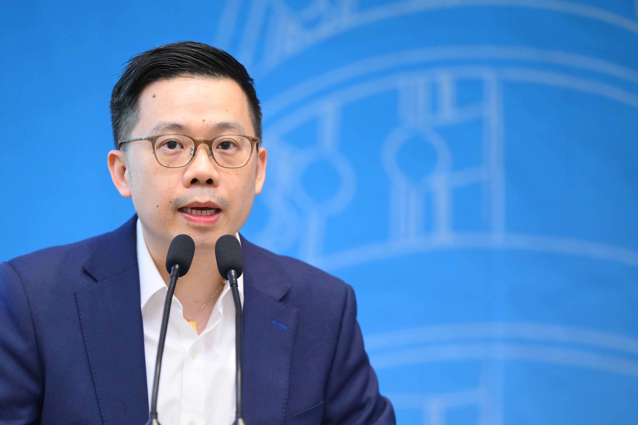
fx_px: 4394
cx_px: 225
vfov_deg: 5.5
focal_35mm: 248
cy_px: 313
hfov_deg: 8.3
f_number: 2.8
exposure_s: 1/125
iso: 2500
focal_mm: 165
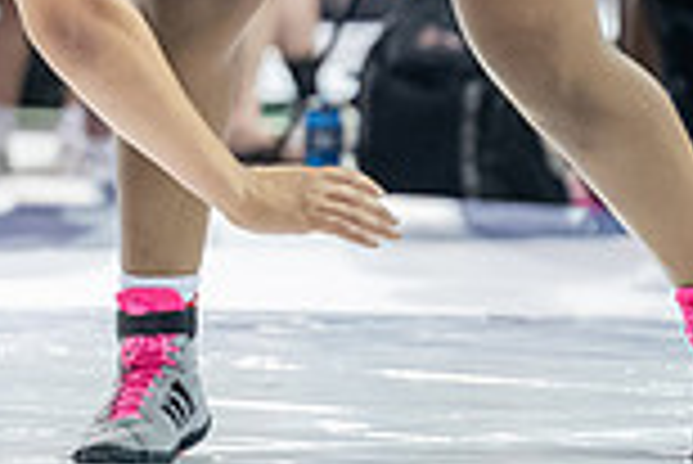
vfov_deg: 3.0
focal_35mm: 464
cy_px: 17
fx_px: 8940
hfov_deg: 4.4
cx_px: -7
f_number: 2.8
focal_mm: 80
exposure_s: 1/800
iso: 3200
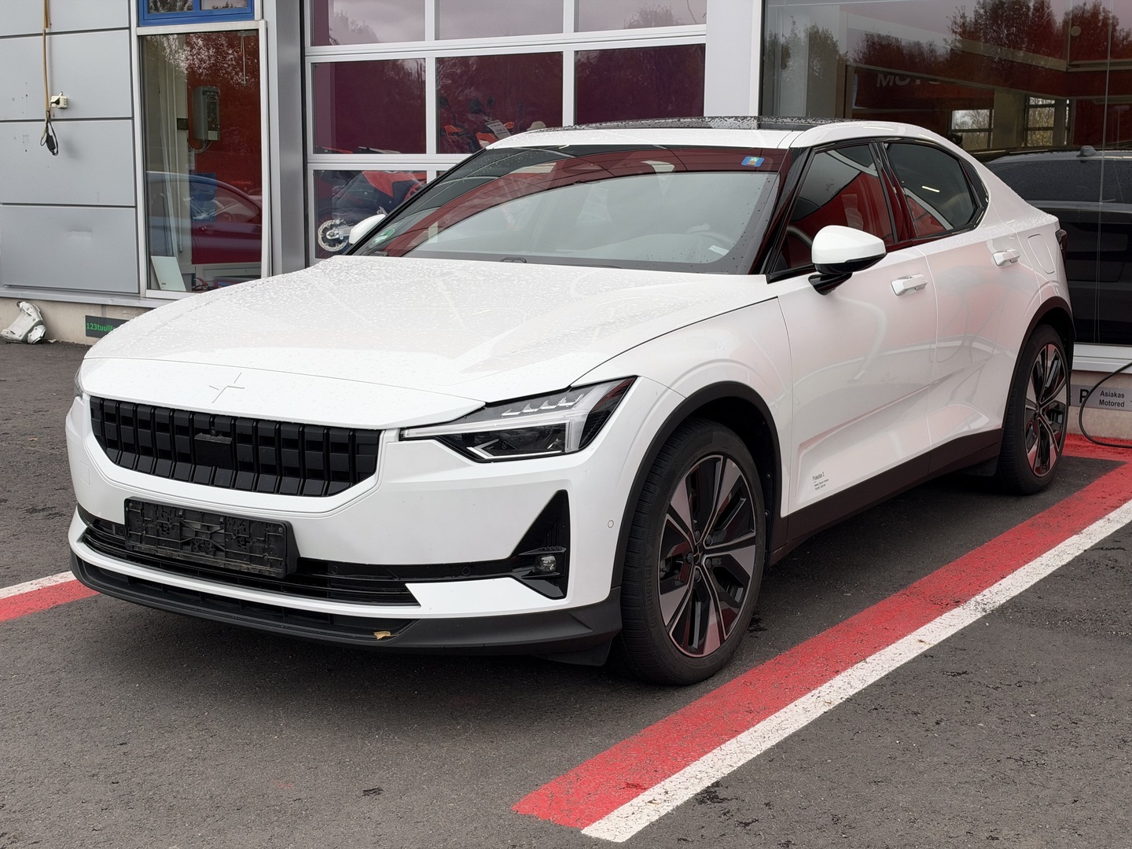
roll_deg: +1.3
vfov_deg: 30.3
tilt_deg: -5.8
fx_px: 1570
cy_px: 424
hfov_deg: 39.7
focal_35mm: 48
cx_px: 566
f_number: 1.8
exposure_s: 1/555
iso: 64
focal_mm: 6.93
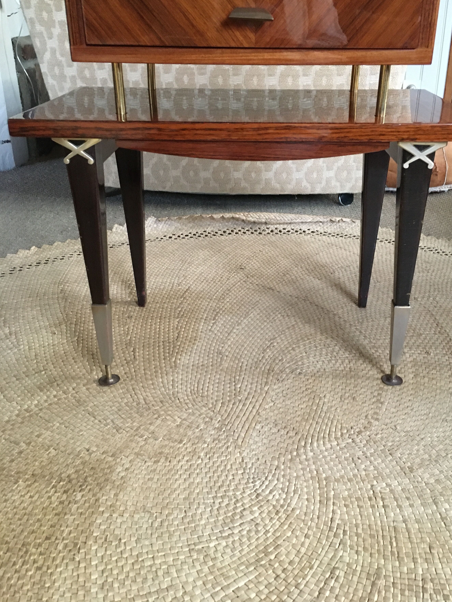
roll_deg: -0.7
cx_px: 255
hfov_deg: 42.9
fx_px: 575
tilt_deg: -21.8
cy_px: 263
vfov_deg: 55.2
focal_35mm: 33
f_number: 2.2
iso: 250
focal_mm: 4.15
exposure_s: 1/17
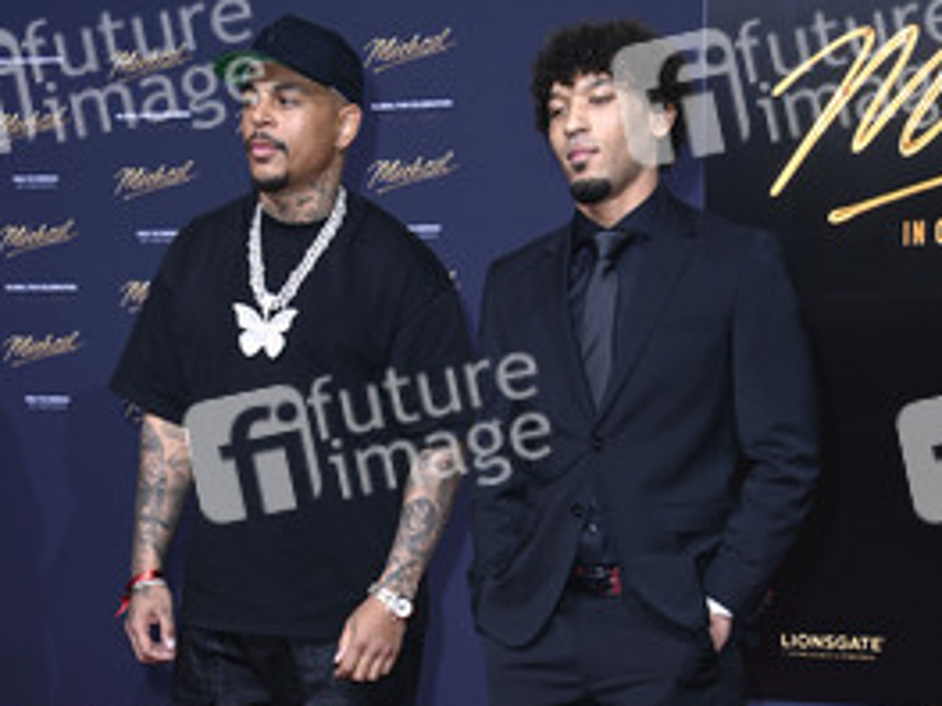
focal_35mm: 99
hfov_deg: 19.8
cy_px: 617
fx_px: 2694
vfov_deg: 14.8
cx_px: 471
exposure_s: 1/250
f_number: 6.3
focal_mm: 68
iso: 400
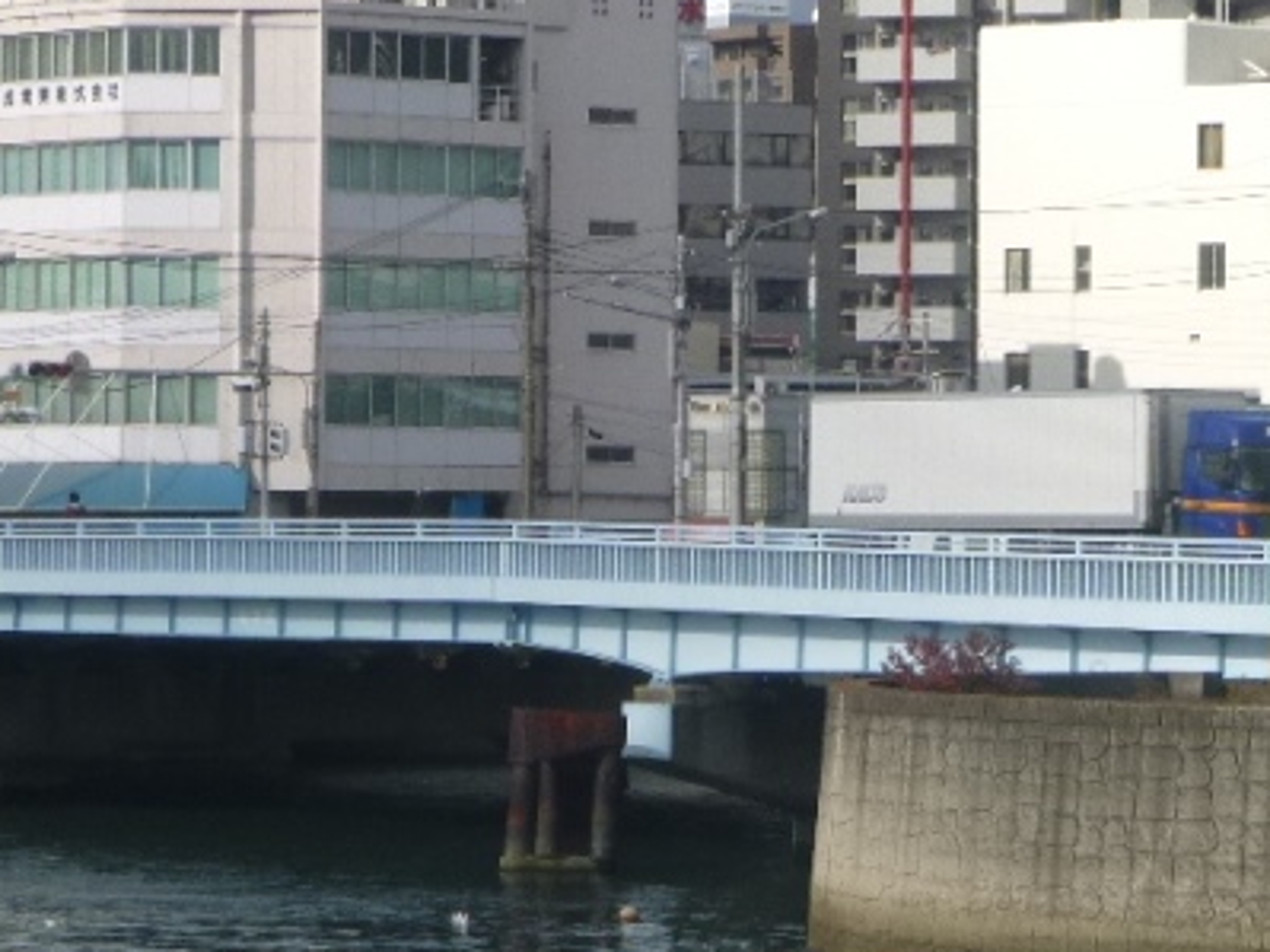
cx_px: 882
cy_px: 388
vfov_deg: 6.8
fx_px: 7996
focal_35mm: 218
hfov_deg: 9.1
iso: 100
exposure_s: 1/320
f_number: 5.7
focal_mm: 15.3
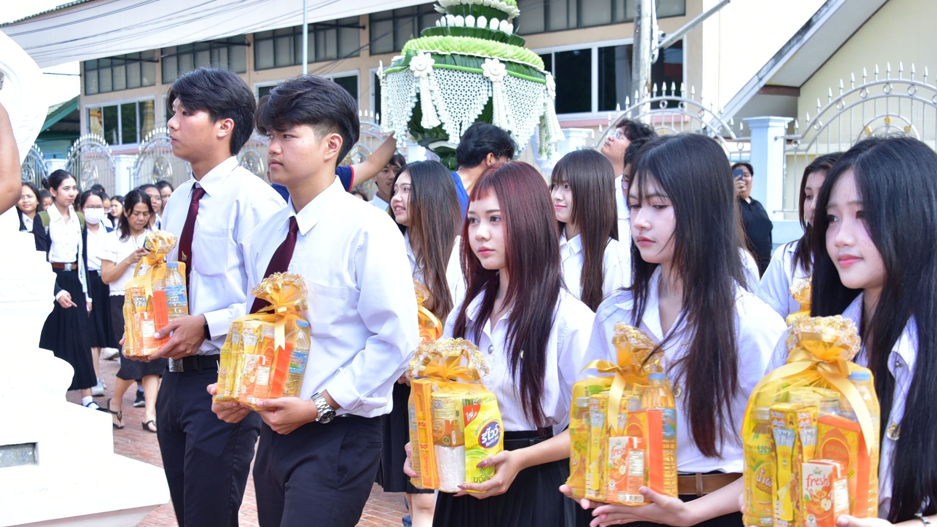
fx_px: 1416
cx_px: 523
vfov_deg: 21.1
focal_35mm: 57
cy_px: 312
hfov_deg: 36.6
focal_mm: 48
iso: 250
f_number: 6.3
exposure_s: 1/160
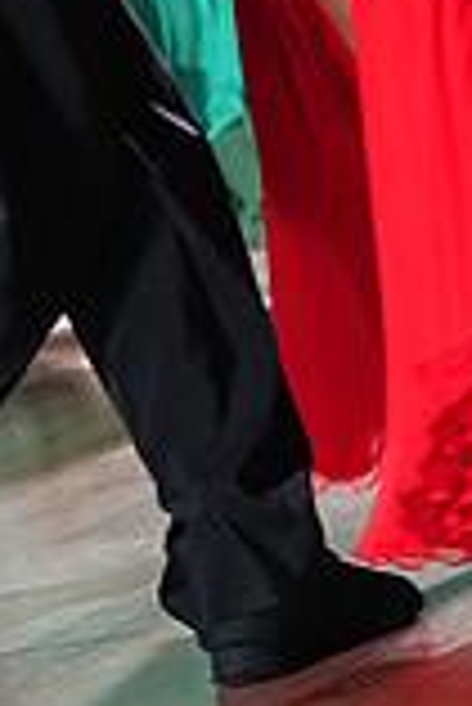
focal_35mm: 498
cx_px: 106
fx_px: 9772
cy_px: -346
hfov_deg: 2.8
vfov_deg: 4.1
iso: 6400
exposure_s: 1/400
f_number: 4.5
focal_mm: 135
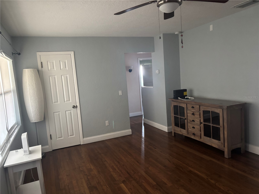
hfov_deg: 67.3
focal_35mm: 26
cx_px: 130
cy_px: 97
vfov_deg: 53.1
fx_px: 195
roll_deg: +4.3
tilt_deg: -5.7
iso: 640
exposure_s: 1/40
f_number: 1.6
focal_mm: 5.96
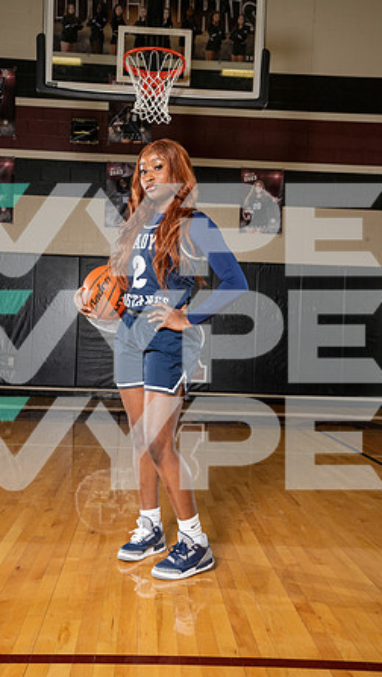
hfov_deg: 30.4
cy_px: 338
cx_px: 165
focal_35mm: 39
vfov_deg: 51.6
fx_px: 701
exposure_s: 1/250
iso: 320
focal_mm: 37
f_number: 7.1
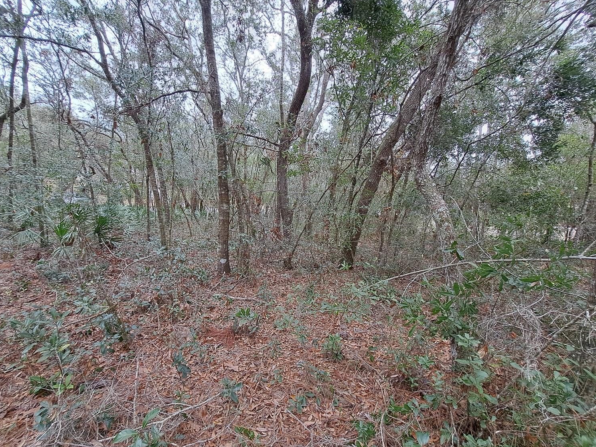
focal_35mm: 14
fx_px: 241
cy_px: 225
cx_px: 292
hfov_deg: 102.1
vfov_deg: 85.7
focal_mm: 1.74
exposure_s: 1/120
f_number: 2.2
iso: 64
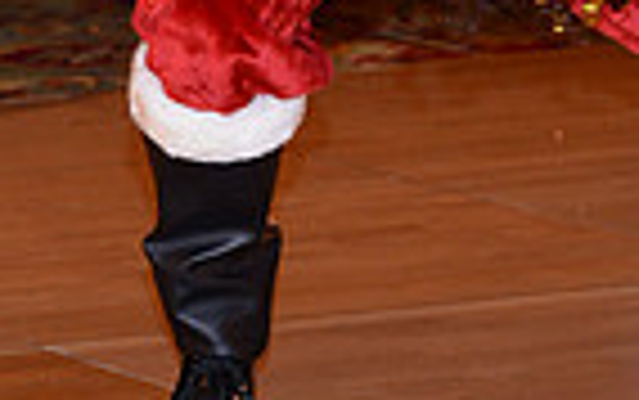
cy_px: -544
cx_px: 466
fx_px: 8732
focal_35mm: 501
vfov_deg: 2.6
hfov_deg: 4.2
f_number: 5
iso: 1600
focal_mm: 120
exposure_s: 1/200
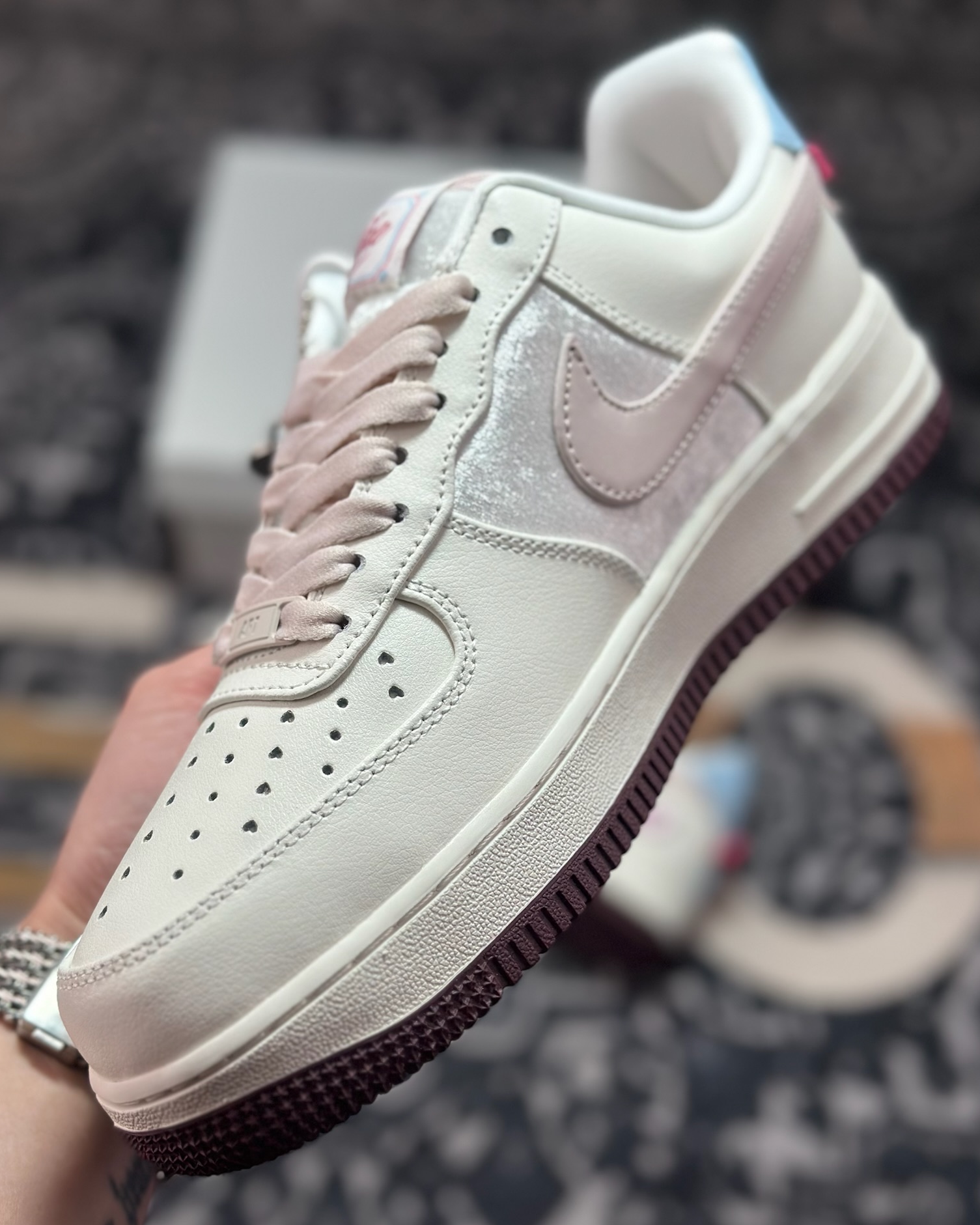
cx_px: 494
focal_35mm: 51
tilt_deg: -56.5
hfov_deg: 29.7
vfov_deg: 36.6
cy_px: 656
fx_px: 1849
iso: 80
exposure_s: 1/1613
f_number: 1.78
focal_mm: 6.86
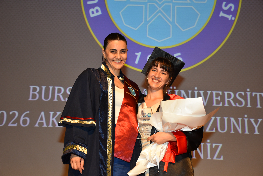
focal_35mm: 57
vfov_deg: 23.8
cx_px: 132
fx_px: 416
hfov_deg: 35.0
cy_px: 88
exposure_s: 1/60
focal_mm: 38
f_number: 4.2
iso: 450
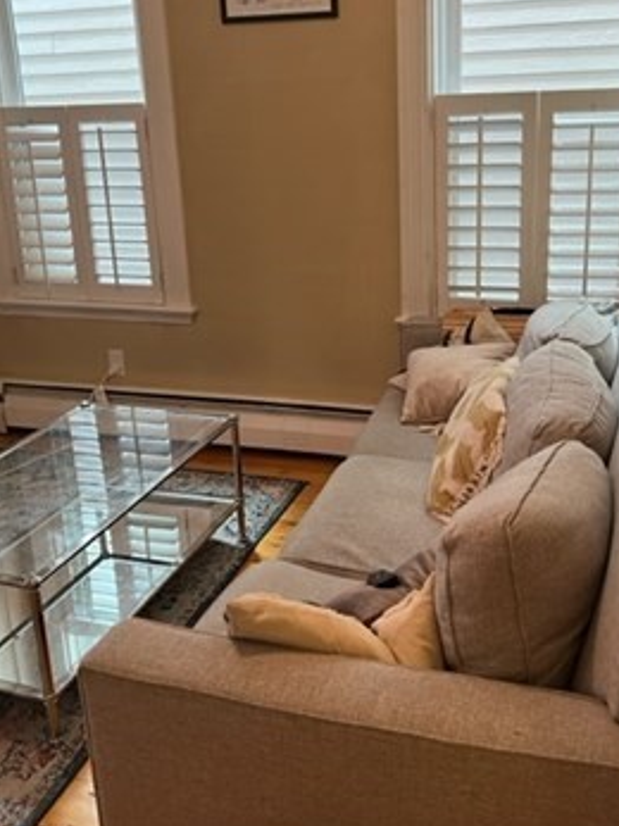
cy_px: 359
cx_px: 350
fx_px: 859
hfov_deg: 39.6
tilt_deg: -14.5
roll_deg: +3.3
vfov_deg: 51.2
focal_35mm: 36
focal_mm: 5.7
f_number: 1.5
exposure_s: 1/60
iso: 160
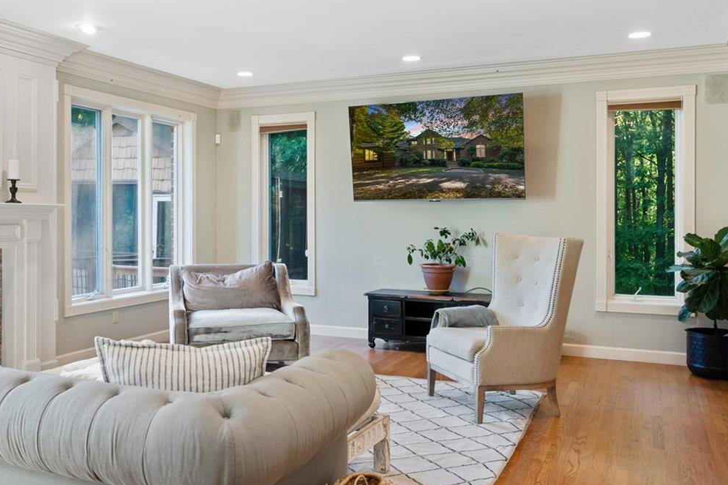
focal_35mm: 35
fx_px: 708
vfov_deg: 37.8
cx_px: 300
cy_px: 263
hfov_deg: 54.1
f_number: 9
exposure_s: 1/10
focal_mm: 17
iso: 320
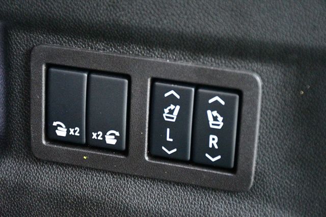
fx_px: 896
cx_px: 163
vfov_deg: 13.8
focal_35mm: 99
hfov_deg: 20.6
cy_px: 108
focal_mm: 66
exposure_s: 1/20
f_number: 5
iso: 12800
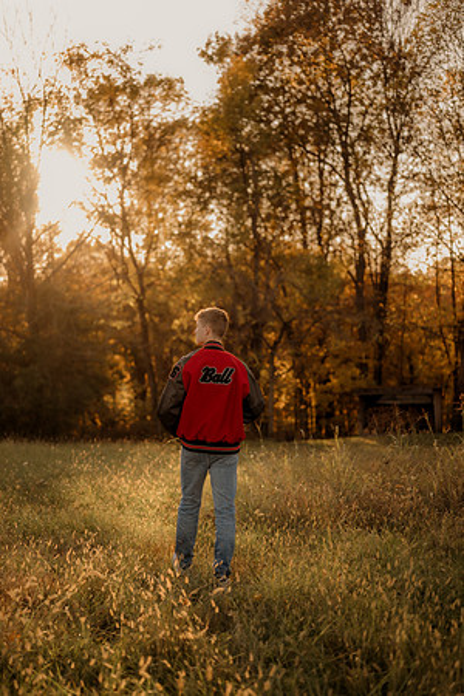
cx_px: 232
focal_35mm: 50
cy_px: 348
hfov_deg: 27.0
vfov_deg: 39.6
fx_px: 967
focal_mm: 50
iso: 250
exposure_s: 1/1000
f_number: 1.8
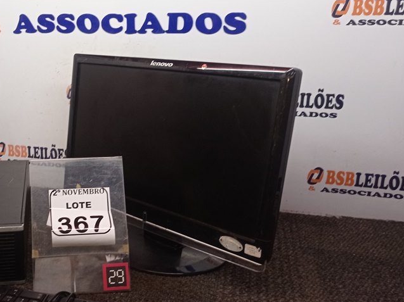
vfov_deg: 32.1
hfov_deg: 40.4
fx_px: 525
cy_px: 158
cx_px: 81
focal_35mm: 45
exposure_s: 1/60
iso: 158
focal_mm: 4.7
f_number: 1.79
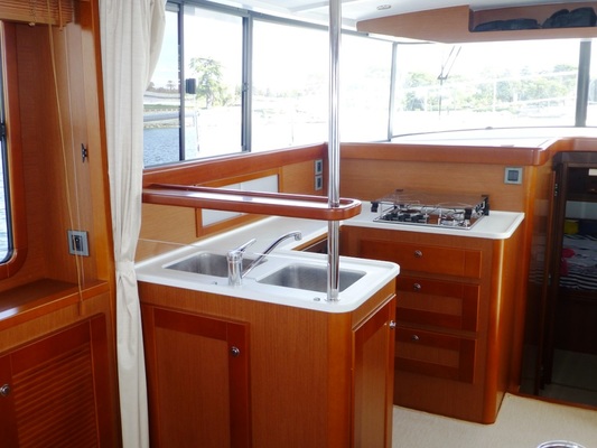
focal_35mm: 34
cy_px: 224
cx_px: 298
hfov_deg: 53.9
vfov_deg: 41.8
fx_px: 587
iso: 100
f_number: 3.7
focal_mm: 6.1
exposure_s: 1/60
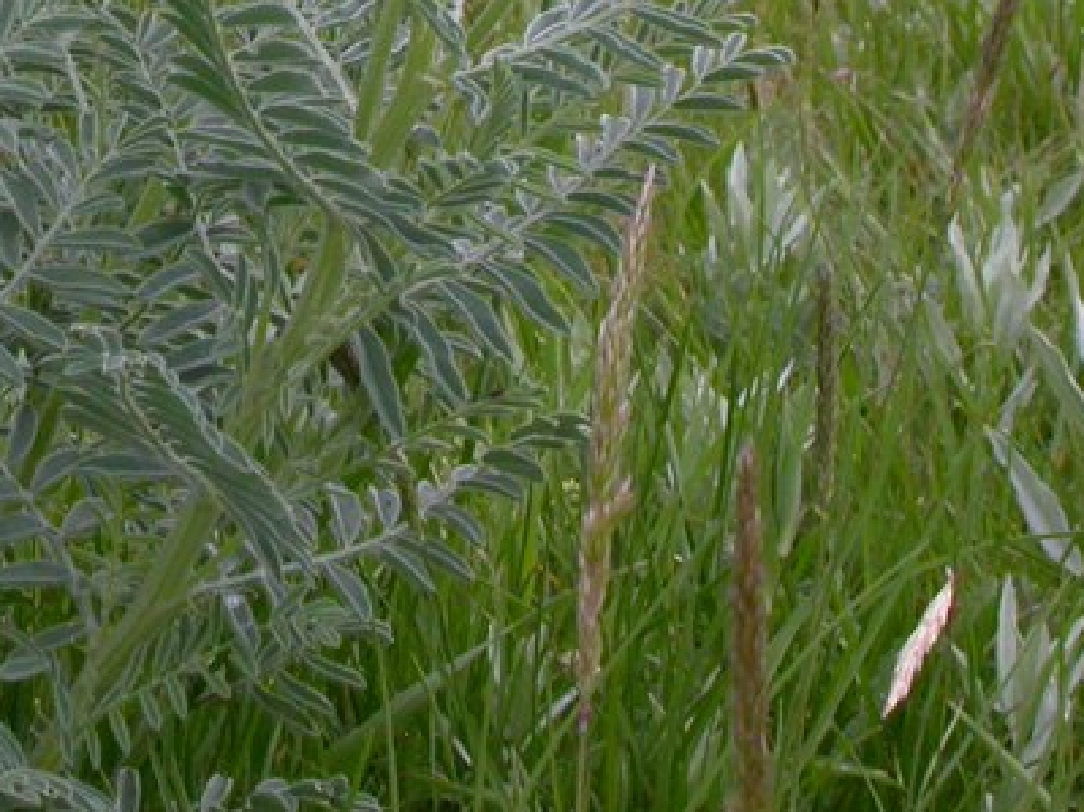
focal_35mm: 190
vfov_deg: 7.7
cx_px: -52
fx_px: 5948
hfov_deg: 10.3
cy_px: -133
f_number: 6.1
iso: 100
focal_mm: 15.3
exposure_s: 1/99.5
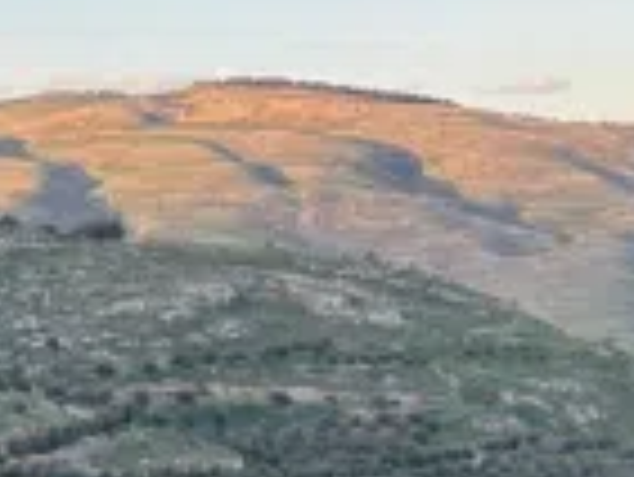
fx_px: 1998
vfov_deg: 12.8
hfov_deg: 16.0
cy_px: 752
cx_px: -418
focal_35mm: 109
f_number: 1.78
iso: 80
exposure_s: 1/311
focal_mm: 6.86
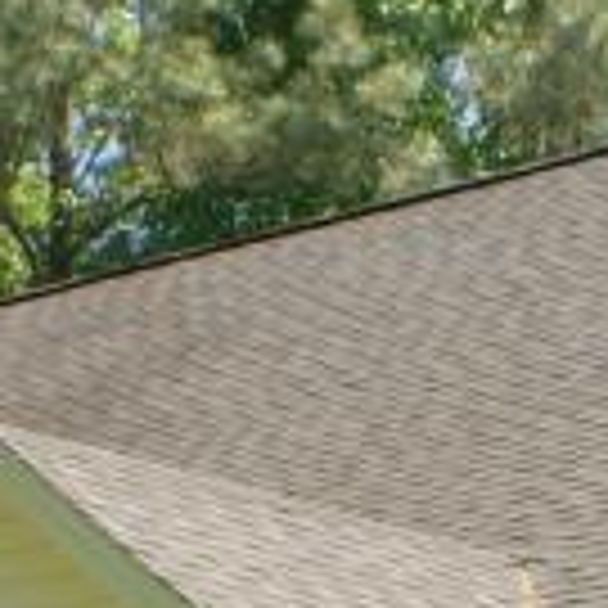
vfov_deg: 6.1
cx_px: 351
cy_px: 984
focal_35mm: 283
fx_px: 5624
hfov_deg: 6.2
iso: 100
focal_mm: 26
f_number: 9
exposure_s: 1/125
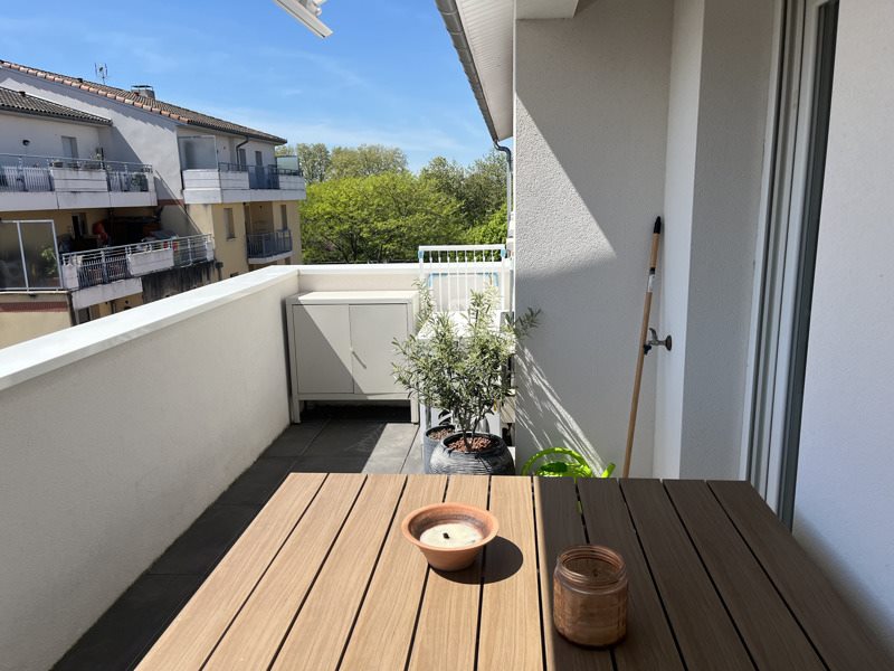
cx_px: 447
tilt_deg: -12.2
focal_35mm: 26
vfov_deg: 53.1
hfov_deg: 67.3
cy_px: 336
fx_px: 671
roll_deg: +1.1
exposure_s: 1/3623
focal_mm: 5.1
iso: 50
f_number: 1.6
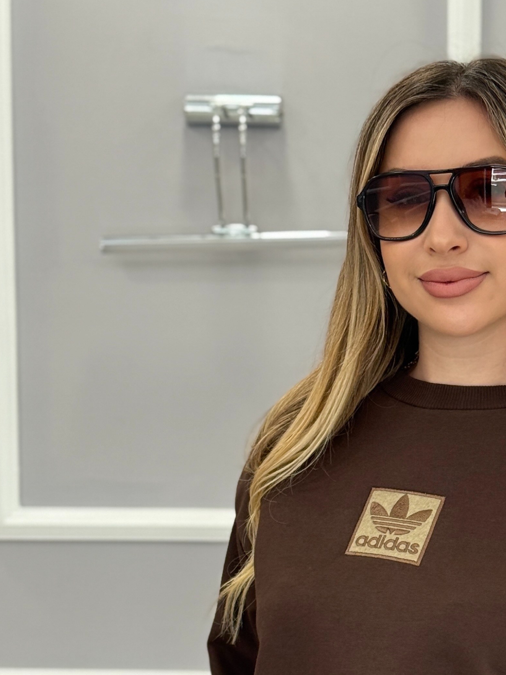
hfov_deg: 15.7
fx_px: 1812
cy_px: 616
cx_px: 451
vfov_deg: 20.6
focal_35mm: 93
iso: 160
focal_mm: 6.76
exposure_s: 1/145
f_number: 1.78
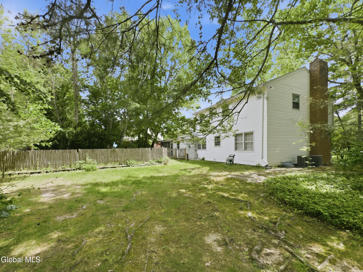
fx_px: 147
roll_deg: -0.2
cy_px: 136
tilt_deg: +4.2
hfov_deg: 102.1
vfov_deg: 85.7
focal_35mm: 14
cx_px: 182
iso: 50
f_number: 2.2
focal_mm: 2.2
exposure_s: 1/541
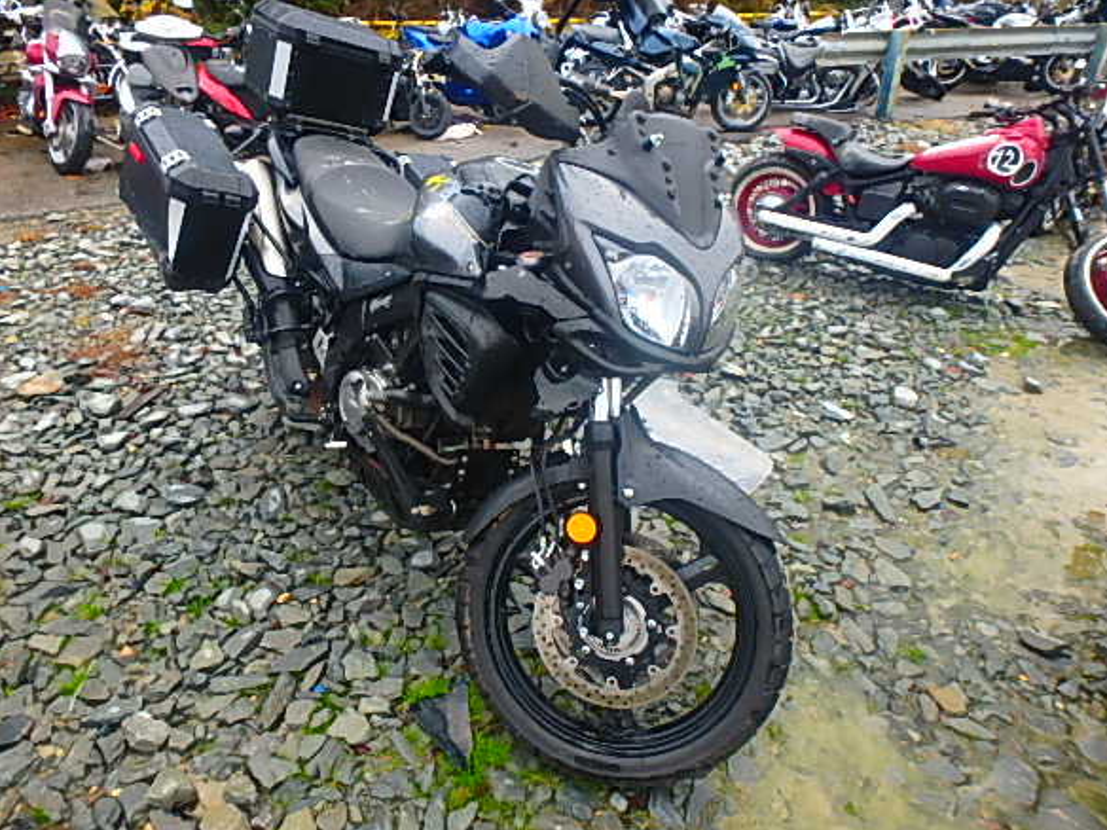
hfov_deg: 73.8
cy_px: 407
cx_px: 514
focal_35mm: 23
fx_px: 736
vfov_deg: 58.9
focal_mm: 3.7
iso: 200
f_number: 3.5
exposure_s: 1/60
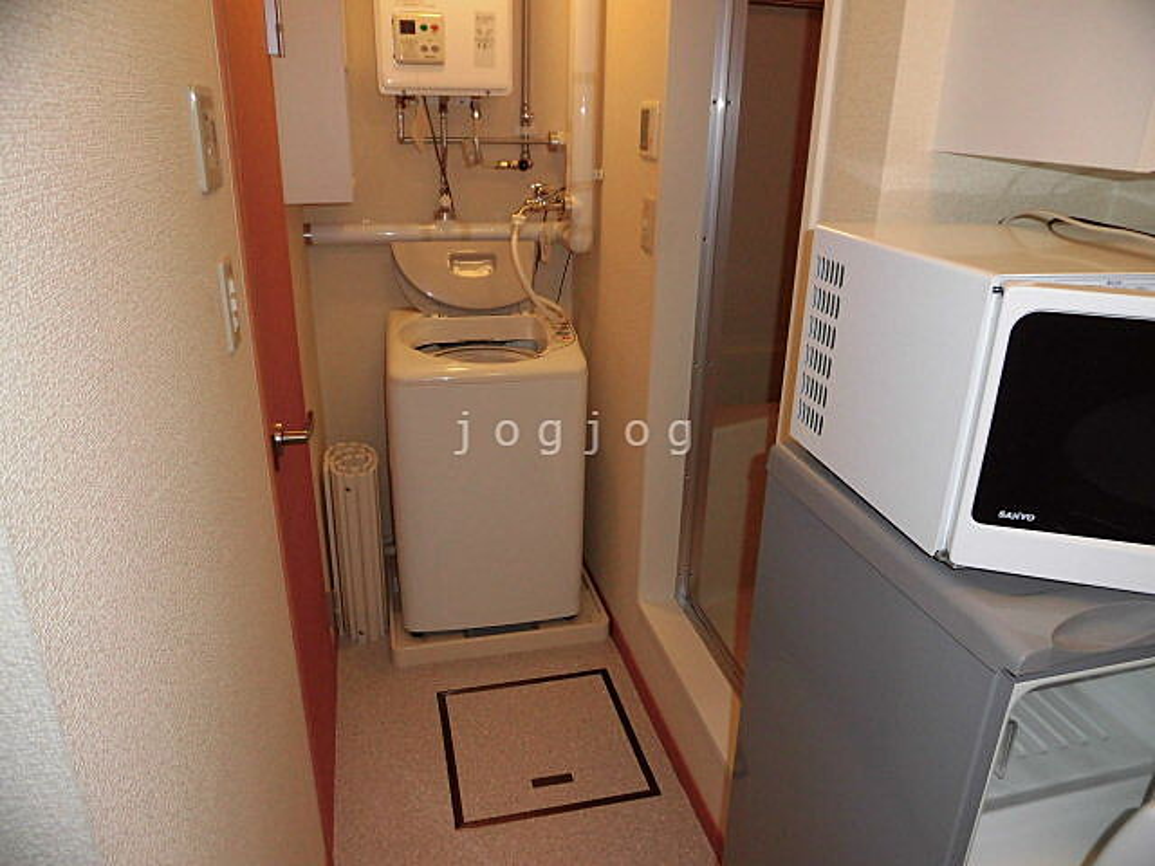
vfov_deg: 56.8
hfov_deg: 71.6
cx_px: 578
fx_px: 801
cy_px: 433
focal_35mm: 24
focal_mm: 4.3
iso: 200
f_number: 3.1
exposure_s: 1/25
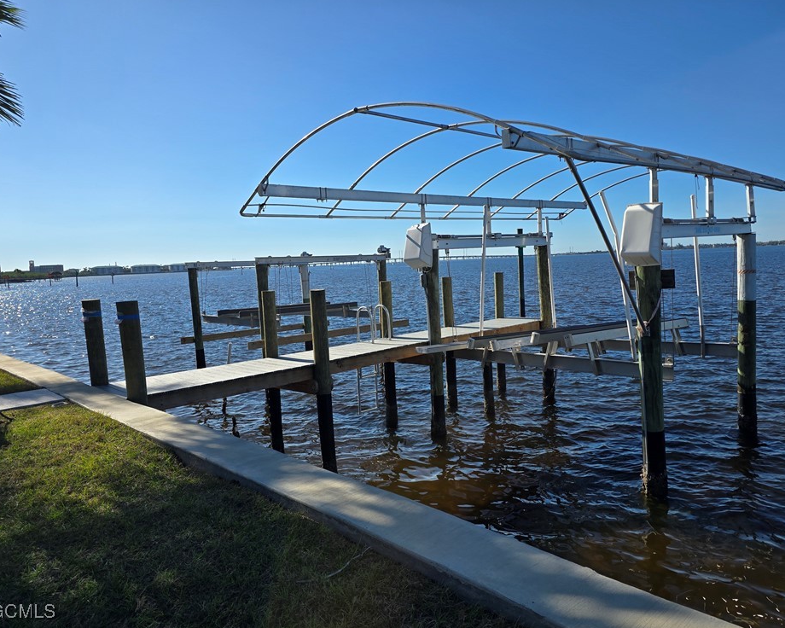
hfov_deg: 68.1
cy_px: 303
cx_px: 411
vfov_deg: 56.8
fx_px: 581
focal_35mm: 25
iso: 12
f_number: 1.7
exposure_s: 1/992
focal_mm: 6.3
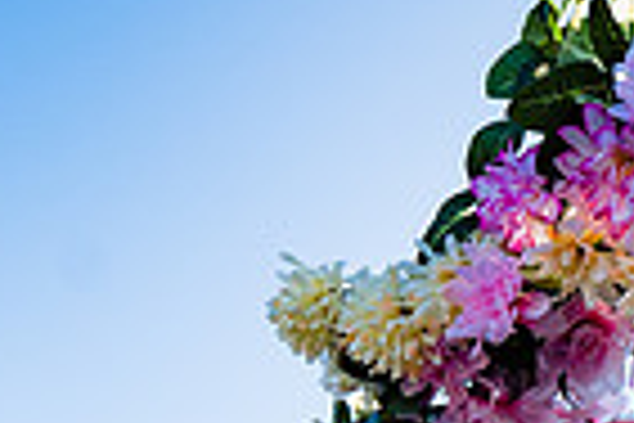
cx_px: 769
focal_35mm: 132
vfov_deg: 10.0
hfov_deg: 15.0
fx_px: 2324
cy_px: 659
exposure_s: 1/200
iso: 100
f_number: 4.5
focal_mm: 32
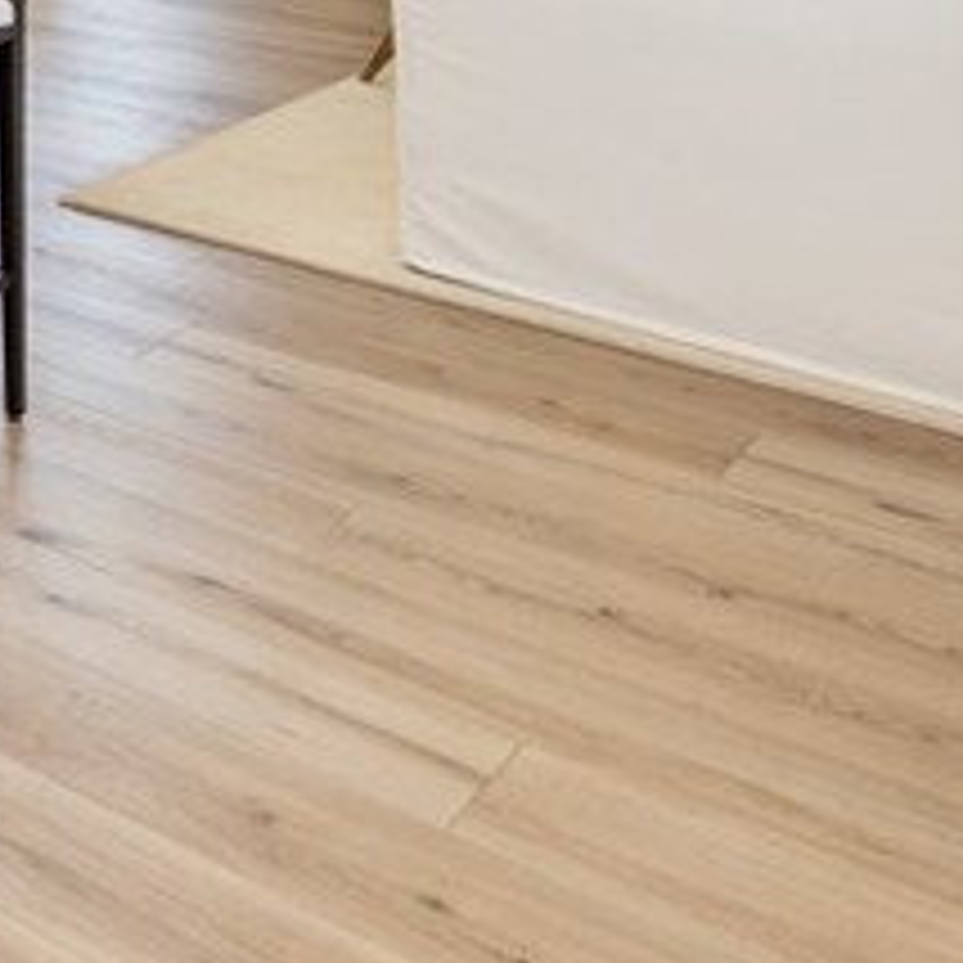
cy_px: -371
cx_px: -500
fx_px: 1920
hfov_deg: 22.7
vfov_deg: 23.9
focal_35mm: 61
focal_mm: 15
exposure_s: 1/125
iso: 560
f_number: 5.6
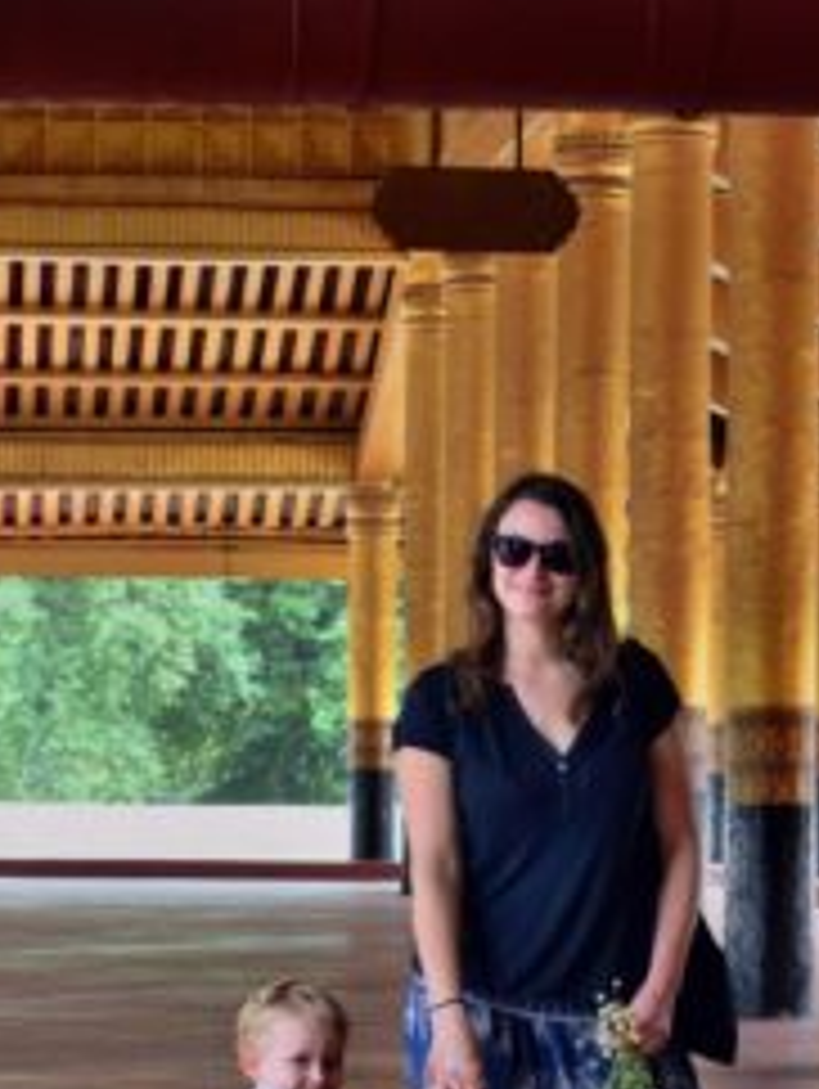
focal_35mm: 133
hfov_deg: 11.1
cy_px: 884
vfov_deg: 14.7
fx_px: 4197
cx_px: 418
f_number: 5.6
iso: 400
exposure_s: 1/125
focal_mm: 35
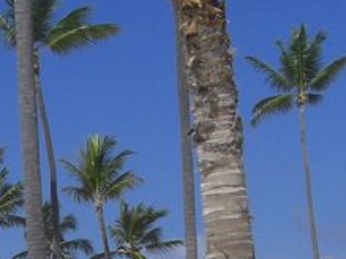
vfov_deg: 8.3
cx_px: 58
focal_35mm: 178
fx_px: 1778
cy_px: 273
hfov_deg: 11.1
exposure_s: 1/320
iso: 64
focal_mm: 6.2
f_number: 8
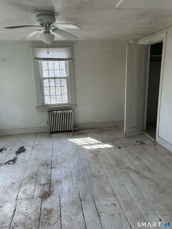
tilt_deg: -12.5
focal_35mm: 26
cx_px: 86
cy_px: 114
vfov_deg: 67.3
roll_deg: +1.1
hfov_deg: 53.1
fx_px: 172
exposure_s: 1/121
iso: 50
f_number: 1.5
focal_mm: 5.7
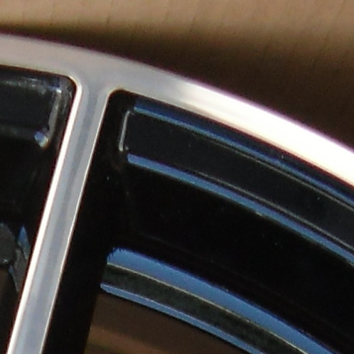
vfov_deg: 7.3
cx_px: -119
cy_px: 1112
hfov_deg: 8.3
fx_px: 2395
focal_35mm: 207
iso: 100
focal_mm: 4.9
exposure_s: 1/80
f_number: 3.2
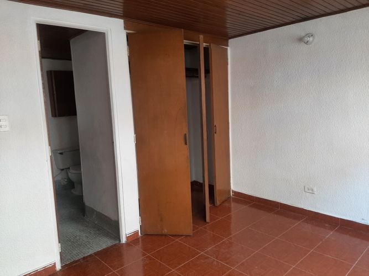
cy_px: 138
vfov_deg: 53.0
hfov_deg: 67.3
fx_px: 277
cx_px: 184
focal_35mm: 26
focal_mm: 3.93
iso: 80
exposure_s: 1/60
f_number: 1.7
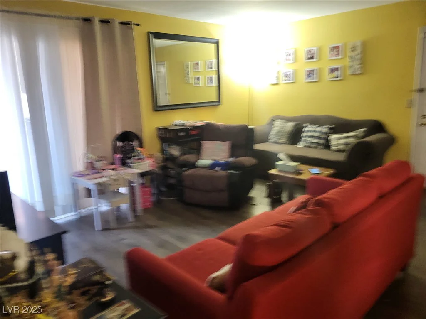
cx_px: 213
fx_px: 320
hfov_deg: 67.3
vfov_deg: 53.1
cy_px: 160
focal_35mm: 26
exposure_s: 1/40
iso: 400
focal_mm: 5.4
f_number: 1.8
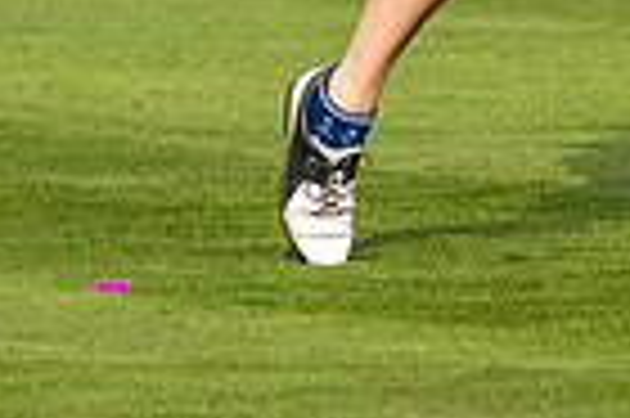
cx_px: 428
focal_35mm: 1244
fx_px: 21744
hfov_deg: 1.7
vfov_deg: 1.1
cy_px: -402
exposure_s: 1/1250
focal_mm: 300
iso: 200
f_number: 5
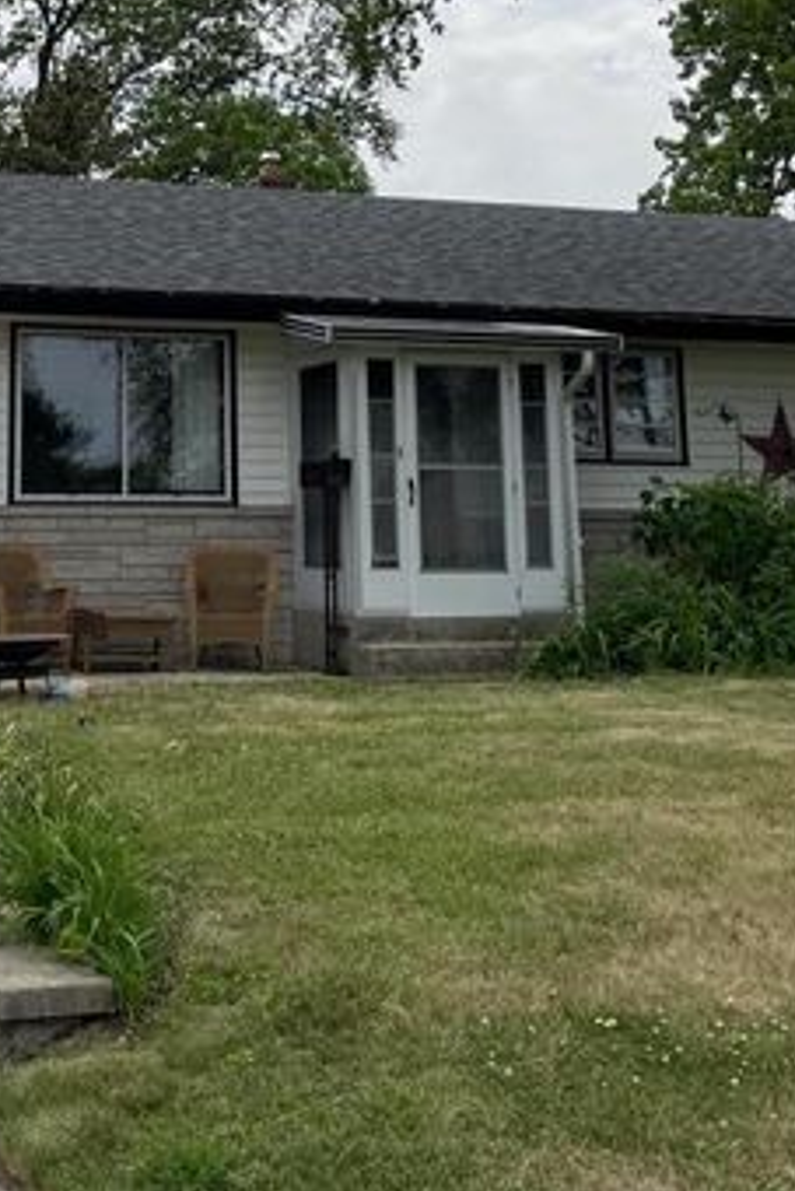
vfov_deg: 36.2
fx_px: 1754
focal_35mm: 53
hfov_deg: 25.1
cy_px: 236
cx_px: 147
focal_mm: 4.2
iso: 32
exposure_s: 1/4831
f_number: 1.6
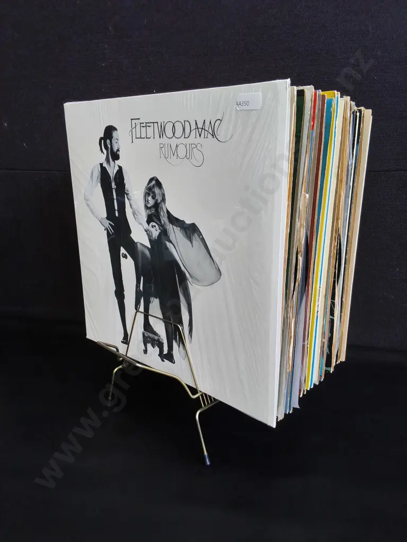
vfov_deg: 65.3
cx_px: 204
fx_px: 423
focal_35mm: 27
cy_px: 271
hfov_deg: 51.4
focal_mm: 2.87
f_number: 2
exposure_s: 1/120
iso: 80
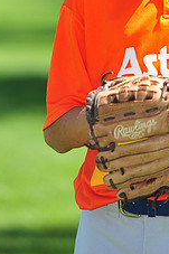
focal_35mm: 421
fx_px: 2969
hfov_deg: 3.3
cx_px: 169
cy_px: -56
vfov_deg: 4.9
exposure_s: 1/800
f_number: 4.5
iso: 200
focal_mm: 165
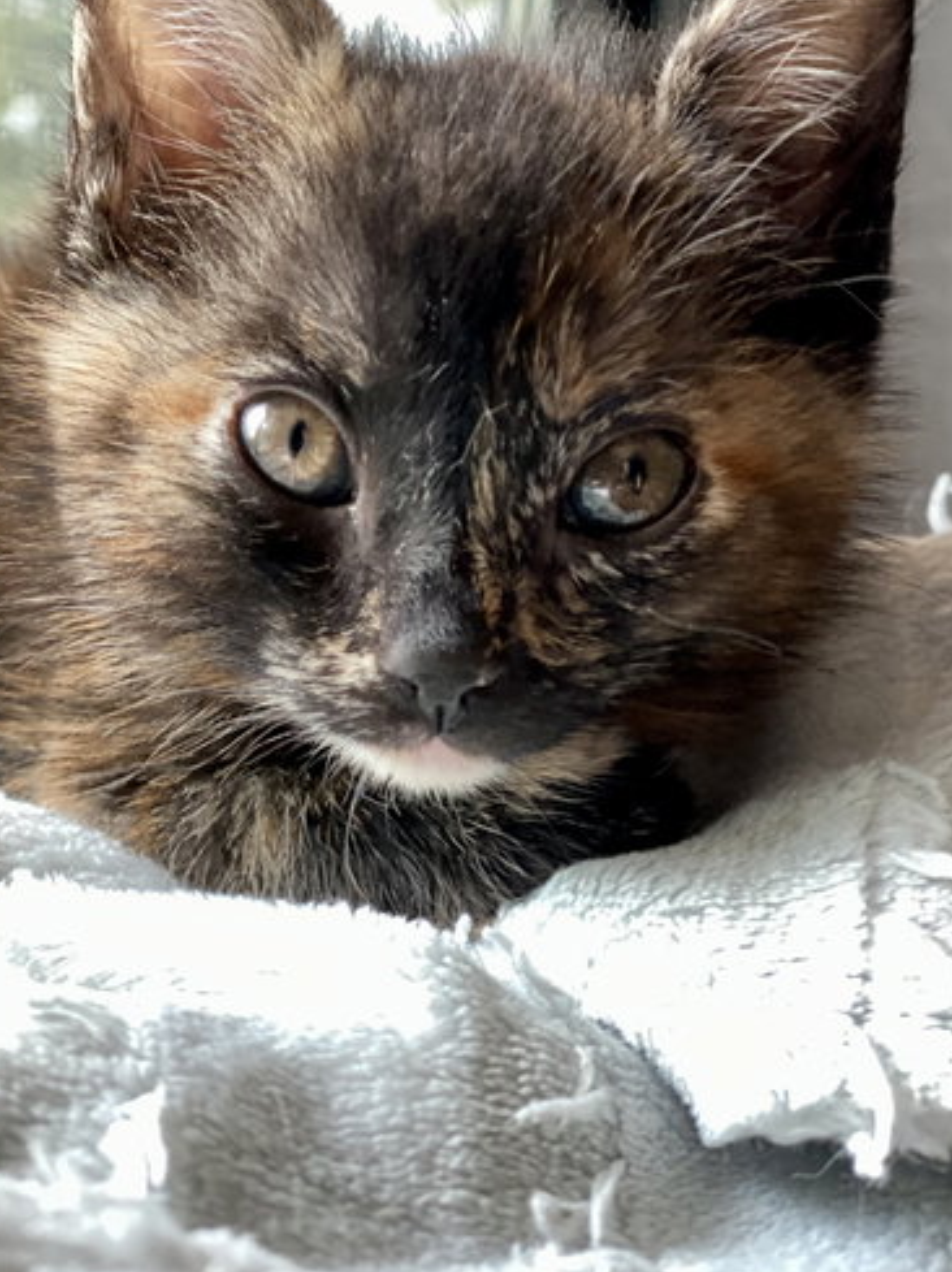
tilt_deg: +0.3
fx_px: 2607
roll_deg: -3.1
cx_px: 406
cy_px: 480
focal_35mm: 71
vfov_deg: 27.3
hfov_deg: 20.7
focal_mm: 6
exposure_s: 1/22
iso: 500
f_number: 2
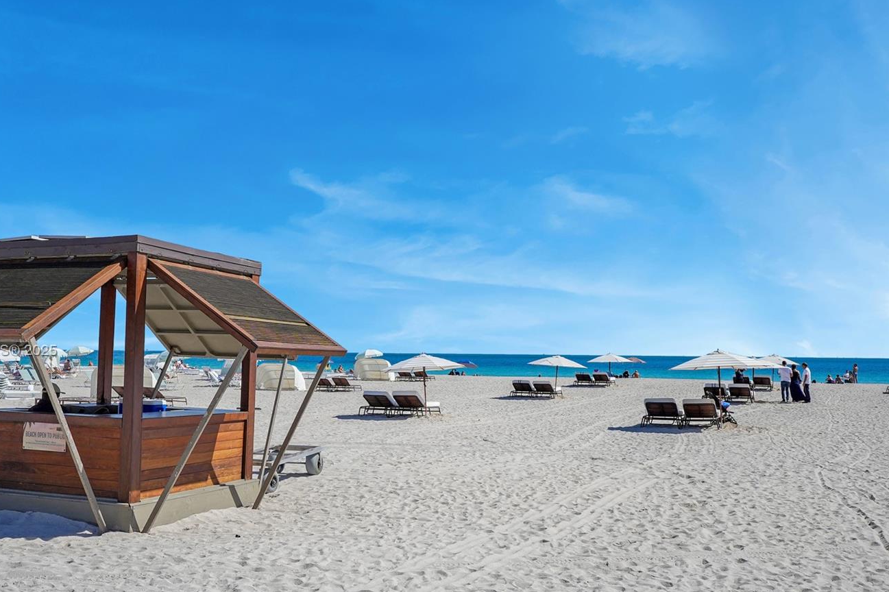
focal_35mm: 37
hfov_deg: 51.7
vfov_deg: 35.8
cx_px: 386
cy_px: 352
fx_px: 913
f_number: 9
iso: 250
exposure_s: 1/800
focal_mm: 20
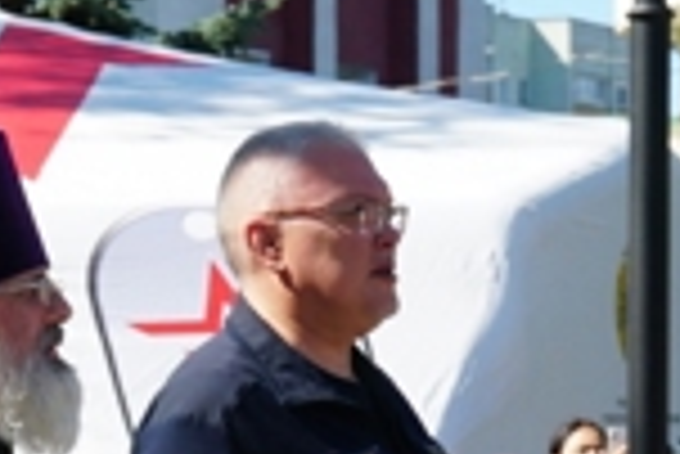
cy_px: 539
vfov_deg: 5.8
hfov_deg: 8.1
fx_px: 4500
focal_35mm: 238
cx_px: -775
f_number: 5
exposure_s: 1/320
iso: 100
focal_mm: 32
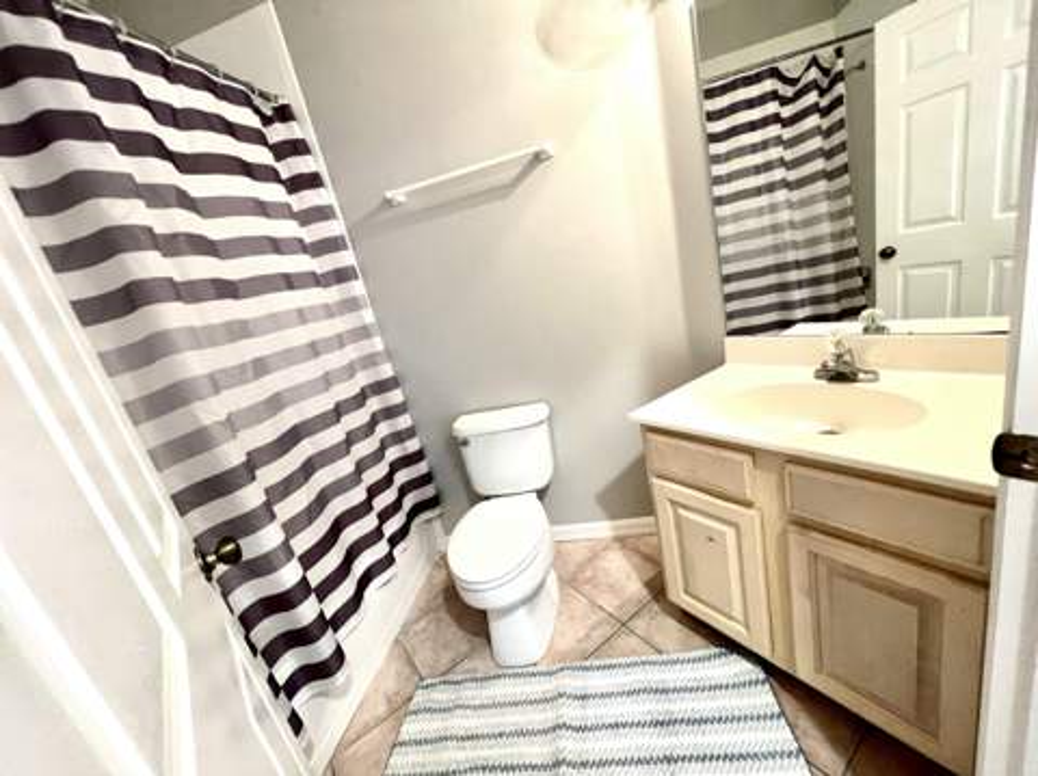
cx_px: 519
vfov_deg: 89.8
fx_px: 389
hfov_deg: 106.2
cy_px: 388
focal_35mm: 13
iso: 500
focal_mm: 1.57
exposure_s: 1/60
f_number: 1.8
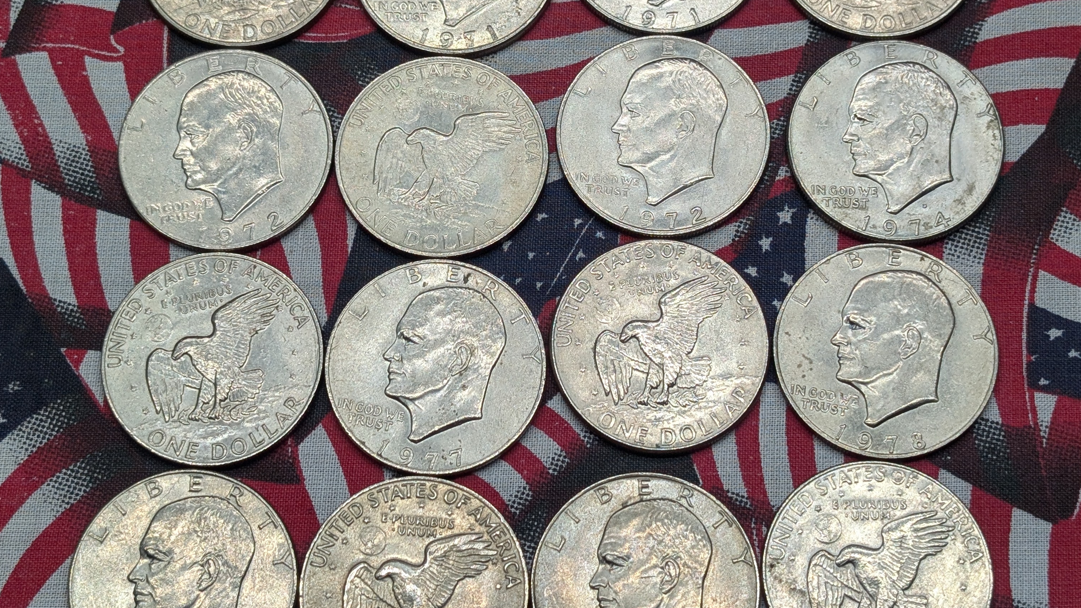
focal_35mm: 72
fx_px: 2064
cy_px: 196
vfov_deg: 16.7
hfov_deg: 29.4
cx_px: 535
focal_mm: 6.9
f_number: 1.68
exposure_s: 1/122
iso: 23
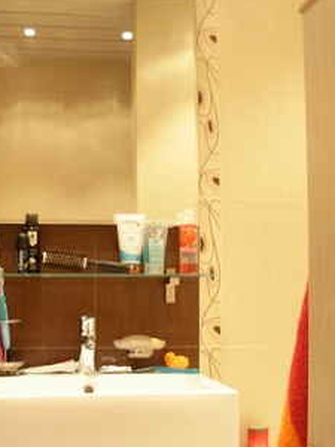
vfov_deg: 33.7
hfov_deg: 25.5
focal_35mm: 57
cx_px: 115
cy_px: 271
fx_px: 735
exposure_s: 1/5.4
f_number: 2.9
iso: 79
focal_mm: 6.3
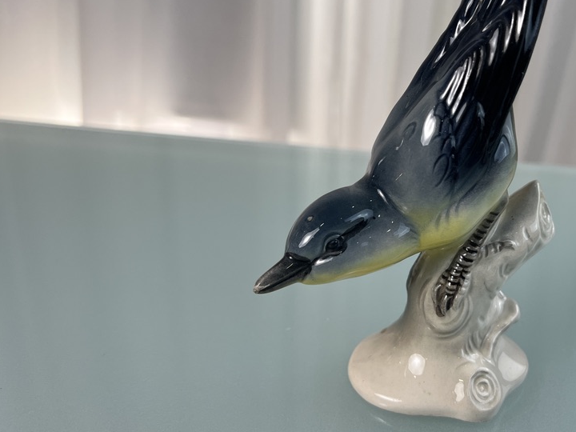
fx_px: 616
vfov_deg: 38.6
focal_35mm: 37
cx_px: 400
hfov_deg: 49.0
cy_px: 195
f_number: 1.5
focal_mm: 5.7
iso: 40
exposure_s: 1/173
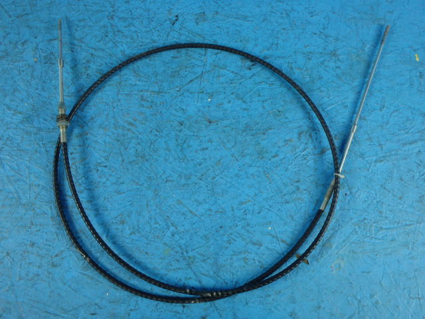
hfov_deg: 63.4
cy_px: 160
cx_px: 212
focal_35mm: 28
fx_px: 344
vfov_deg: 49.7
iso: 200
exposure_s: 1/30
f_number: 3.9
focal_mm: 5
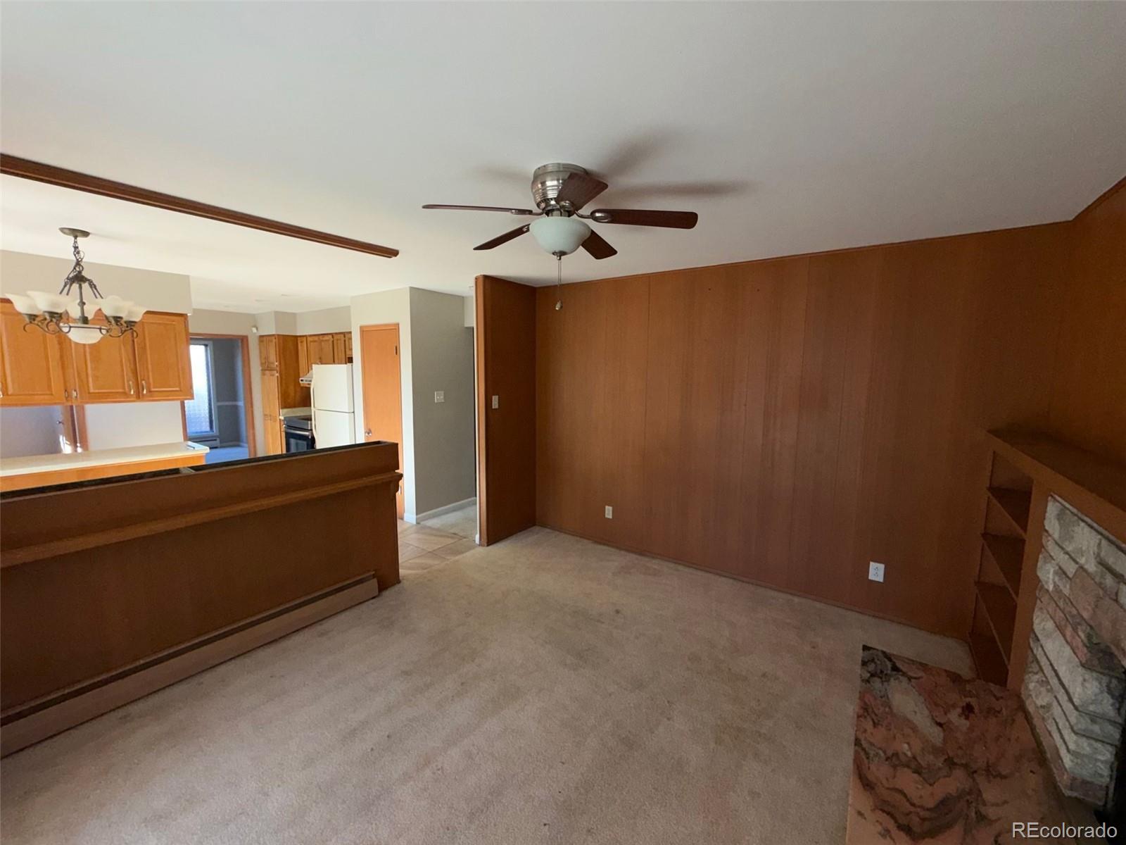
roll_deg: +0.0
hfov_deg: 102.1
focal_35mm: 14
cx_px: 563
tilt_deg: -6.1
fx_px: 455
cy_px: 422
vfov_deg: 85.7
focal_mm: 2.22
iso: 64
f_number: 2.2
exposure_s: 1/121
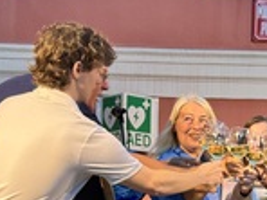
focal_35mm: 146
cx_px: 269
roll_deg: -0.4
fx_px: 1126
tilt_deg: +1.7
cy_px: 223
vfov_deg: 10.0
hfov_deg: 13.3
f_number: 1.78
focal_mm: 6.76
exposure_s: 1/81
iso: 100
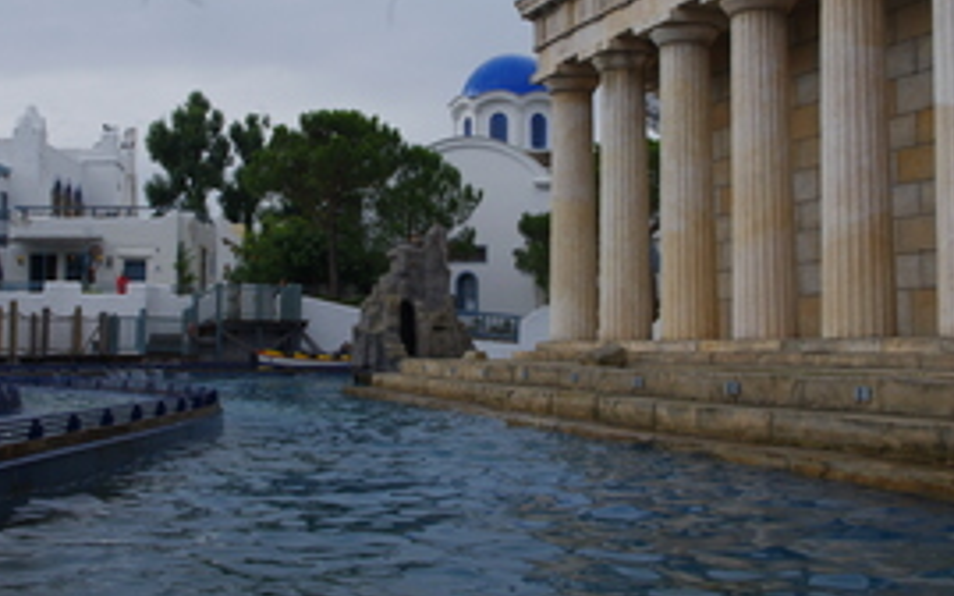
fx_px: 1222
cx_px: 429
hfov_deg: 42.6
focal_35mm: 47
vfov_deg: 27.3
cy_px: 220
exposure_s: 1/160
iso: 200
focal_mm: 21.25
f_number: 11
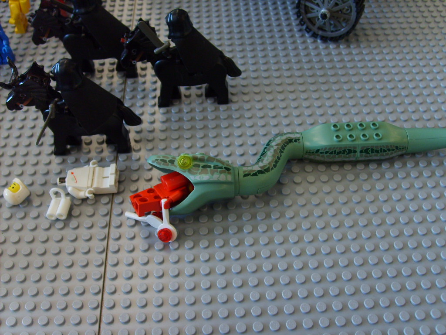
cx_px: 223
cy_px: 168
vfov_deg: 40.7
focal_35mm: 35
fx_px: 451
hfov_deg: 52.6
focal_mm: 5.8
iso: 100
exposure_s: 1/30
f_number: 2.8
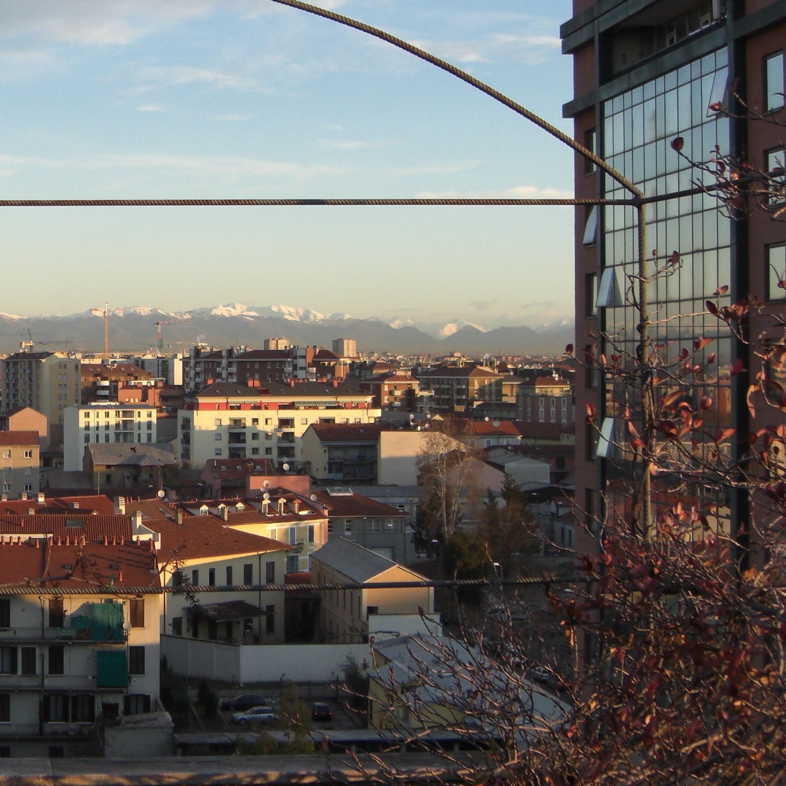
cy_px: 372
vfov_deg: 22.5
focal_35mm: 77
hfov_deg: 21.6
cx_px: -15
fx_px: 1978
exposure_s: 1/320
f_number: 2.8
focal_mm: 7.9
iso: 80
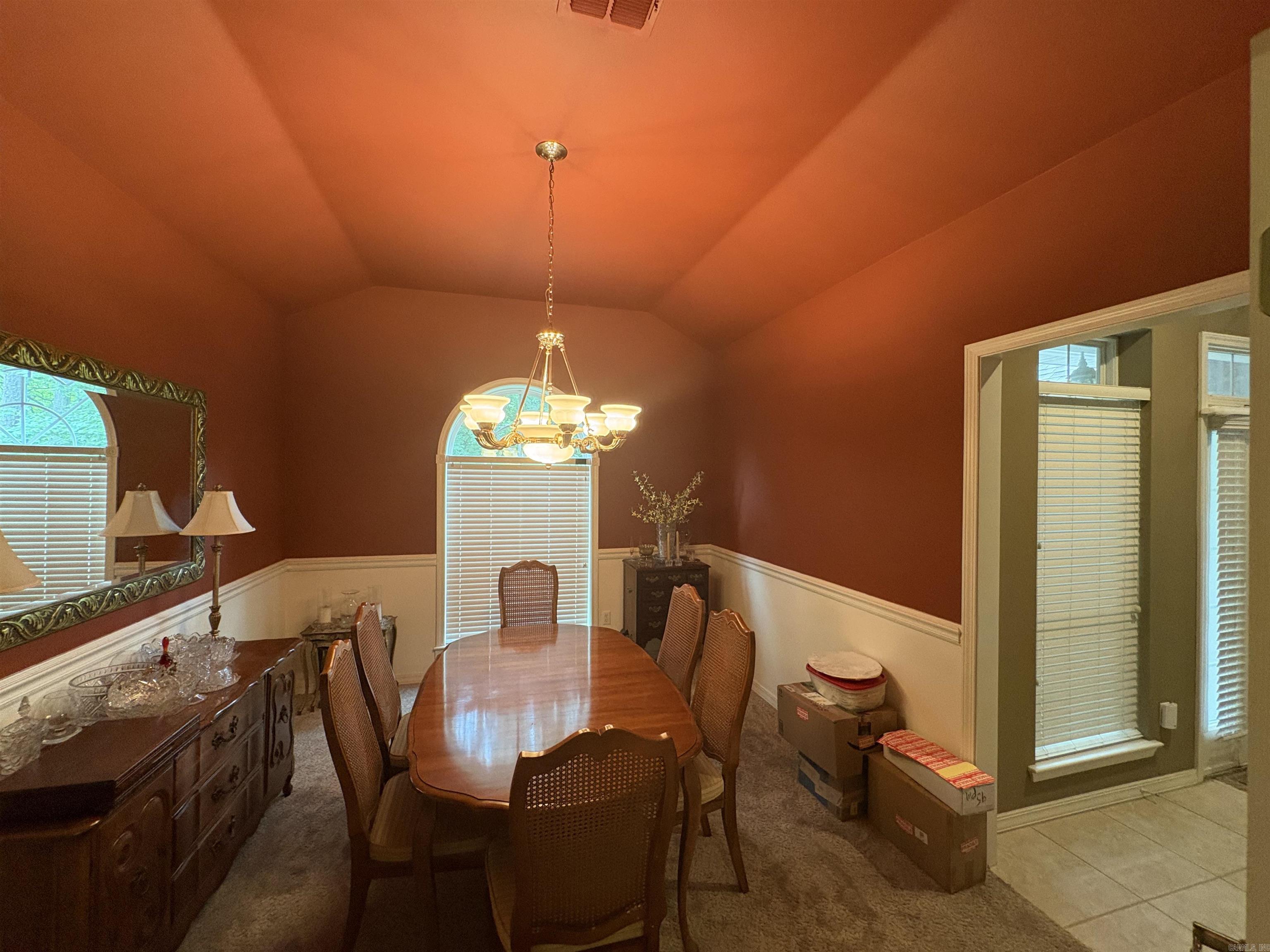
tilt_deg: -0.3
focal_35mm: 14
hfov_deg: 102.1
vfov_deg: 85.7
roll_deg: +0.0
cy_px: 476
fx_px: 514
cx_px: 635
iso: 400
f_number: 2.2
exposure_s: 1/60
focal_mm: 2.22
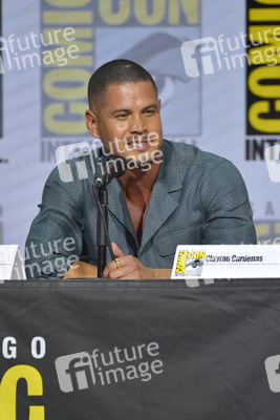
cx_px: 140
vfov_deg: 4.1
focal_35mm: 500
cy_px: 210
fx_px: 5828
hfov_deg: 2.8
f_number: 6.3
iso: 1600
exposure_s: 1/250
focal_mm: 500
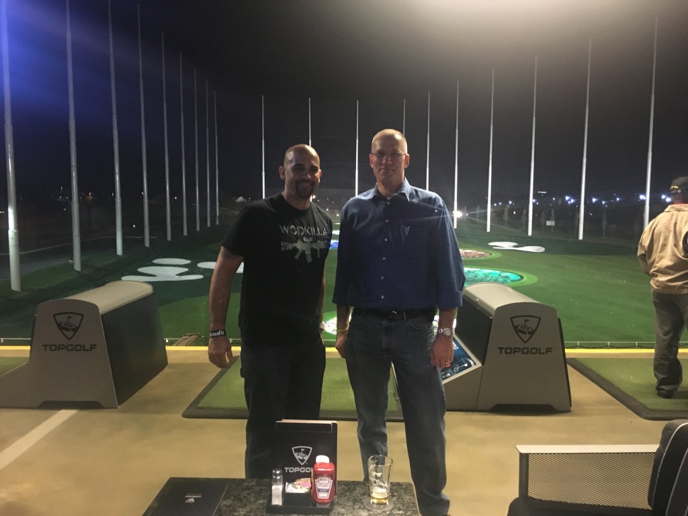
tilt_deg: -5.4
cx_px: 344
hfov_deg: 61.7
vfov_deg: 48.2
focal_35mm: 29
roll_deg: -0.1
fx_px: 576
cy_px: 258
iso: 400
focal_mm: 4.15
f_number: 2.2
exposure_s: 1/15
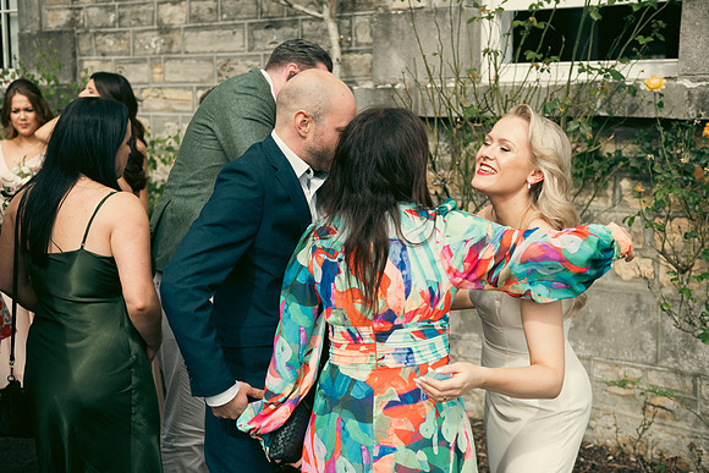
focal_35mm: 48
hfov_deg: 41.1
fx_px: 946
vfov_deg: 28.1
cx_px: 354
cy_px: 236
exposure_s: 1/1000
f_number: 3.5
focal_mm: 48
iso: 100
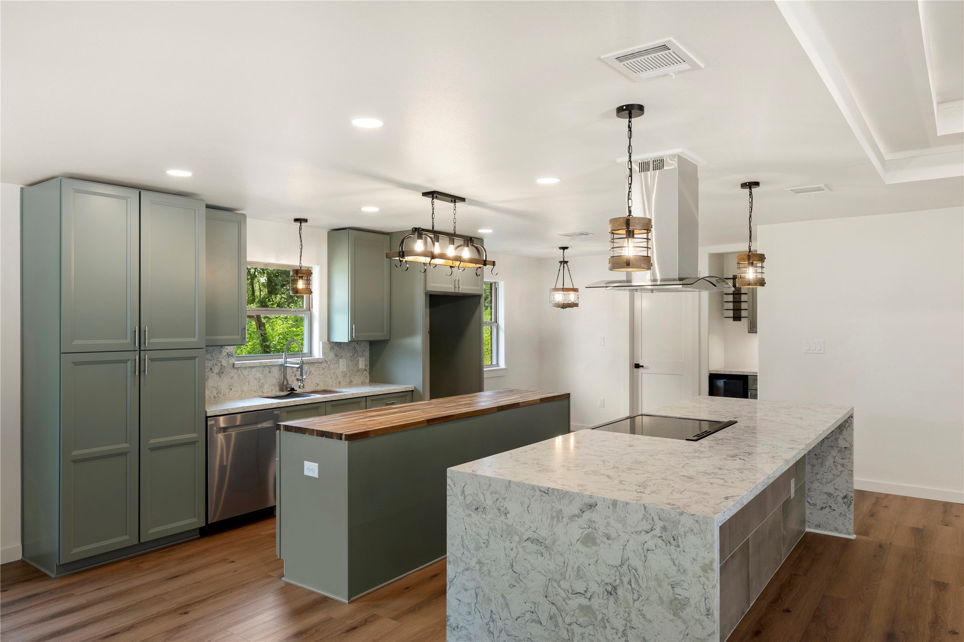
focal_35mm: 24
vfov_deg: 53.1
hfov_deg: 73.7
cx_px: 482
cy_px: 321
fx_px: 643
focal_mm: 24
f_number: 8
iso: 100
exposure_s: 1/8
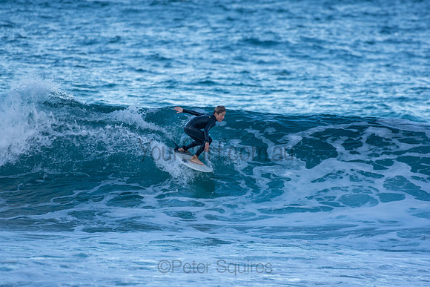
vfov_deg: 1.8
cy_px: 144
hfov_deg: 2.7
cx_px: 215
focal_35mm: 750
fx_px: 8960
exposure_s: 1/800
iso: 400
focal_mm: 500
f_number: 5.6
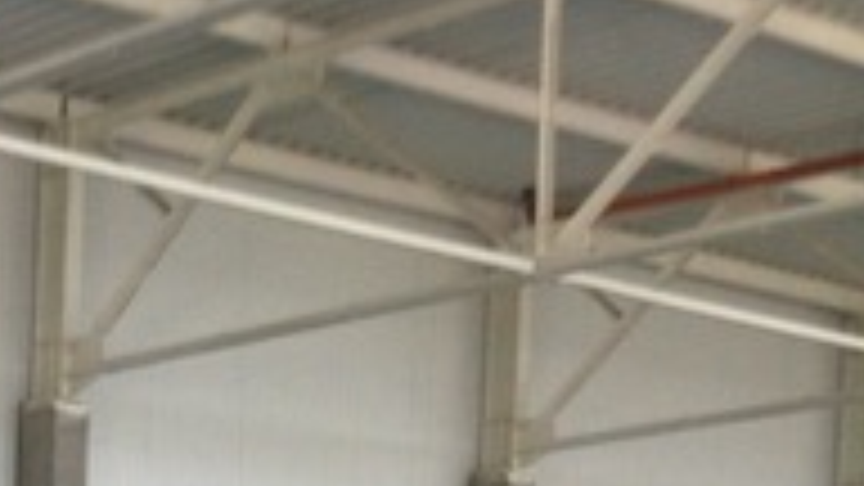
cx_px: 68
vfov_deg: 8.1
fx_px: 3184
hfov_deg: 15.3
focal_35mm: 139
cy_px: 1127
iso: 80
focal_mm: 3.85
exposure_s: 1/50
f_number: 2.8
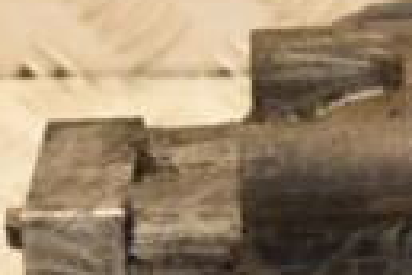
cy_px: 336
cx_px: 473
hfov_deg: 5.7
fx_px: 4143
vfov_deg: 3.8
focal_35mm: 362
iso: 800
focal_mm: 52
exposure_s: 1/200
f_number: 6.3
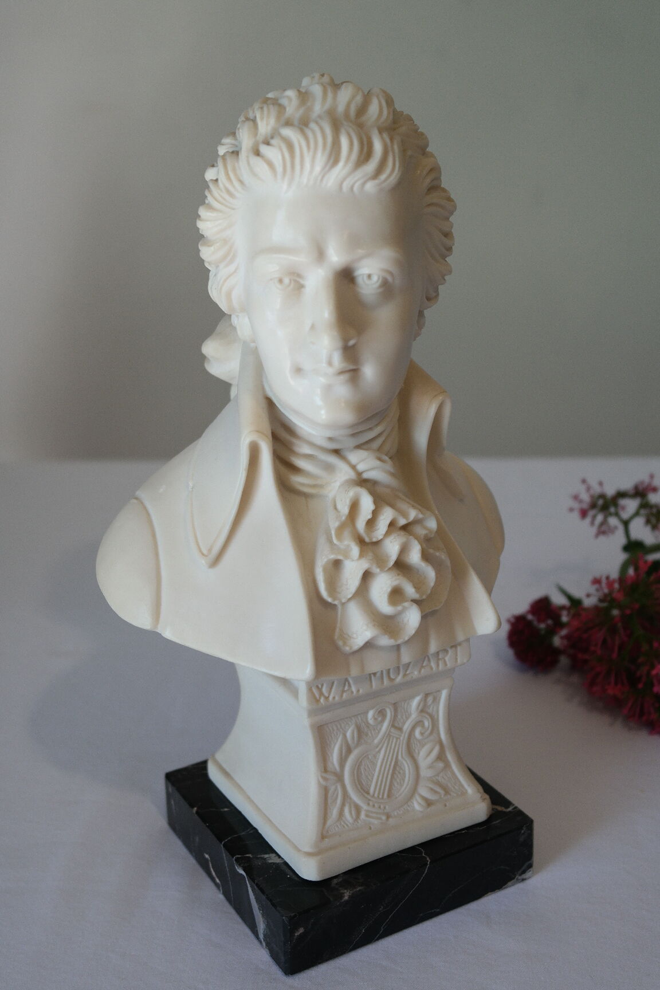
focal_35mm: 53
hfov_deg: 25.5
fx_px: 1457
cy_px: 495
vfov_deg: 37.5
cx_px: 330
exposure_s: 1/60
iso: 400
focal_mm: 35
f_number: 4.5
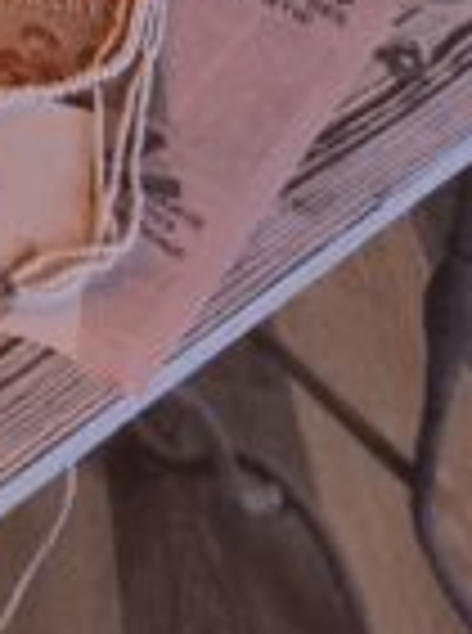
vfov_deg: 16.2
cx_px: -267
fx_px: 1169
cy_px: -814
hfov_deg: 19.4
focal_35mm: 64
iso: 320
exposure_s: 1/40
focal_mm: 2.2
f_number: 2.2
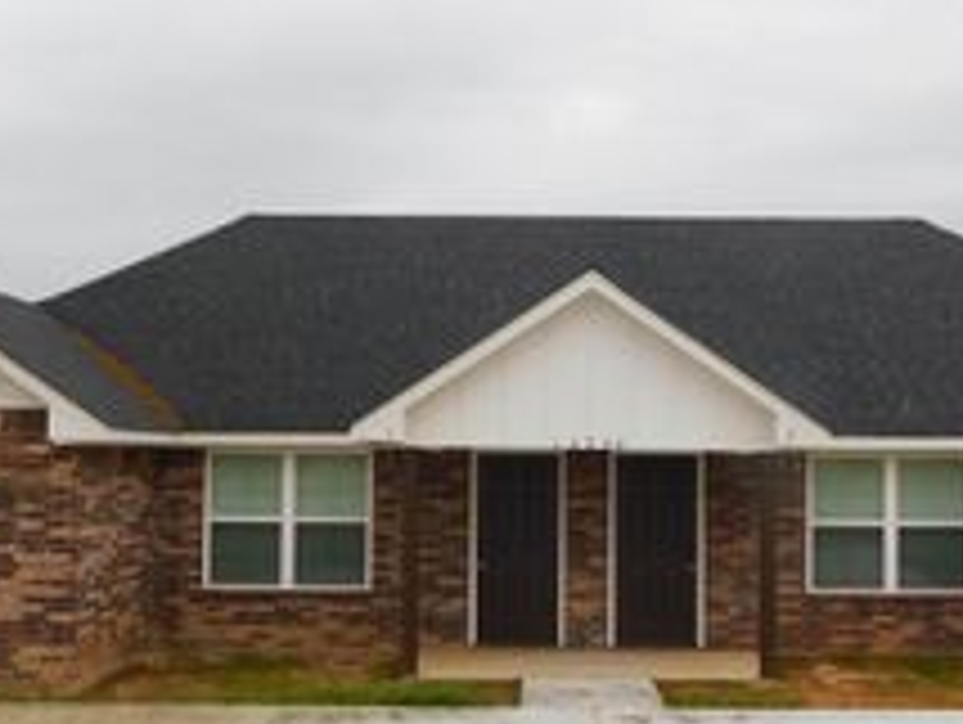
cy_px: 375
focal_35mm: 56
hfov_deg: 34.2
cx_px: 558
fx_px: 1560
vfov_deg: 26.2
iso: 125
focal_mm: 4.1
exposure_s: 1/400
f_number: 3
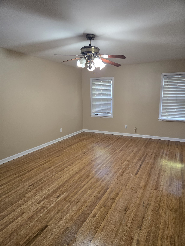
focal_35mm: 23
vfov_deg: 73.9
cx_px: 92
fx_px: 164
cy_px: 123
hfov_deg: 58.9
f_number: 1.8
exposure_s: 1/120
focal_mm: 5.4
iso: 320
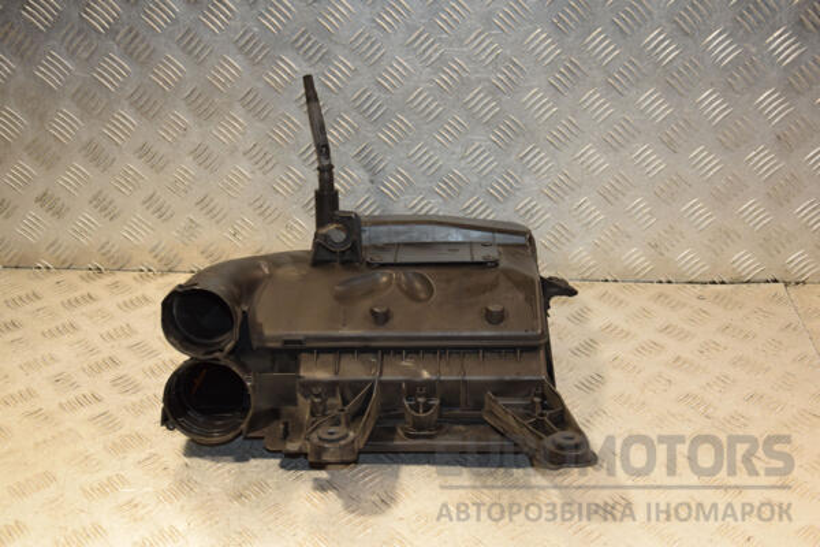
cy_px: 274
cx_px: 410
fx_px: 1093
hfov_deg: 41.1
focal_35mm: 48
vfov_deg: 28.1
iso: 800
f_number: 5
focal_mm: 32
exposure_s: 1/200
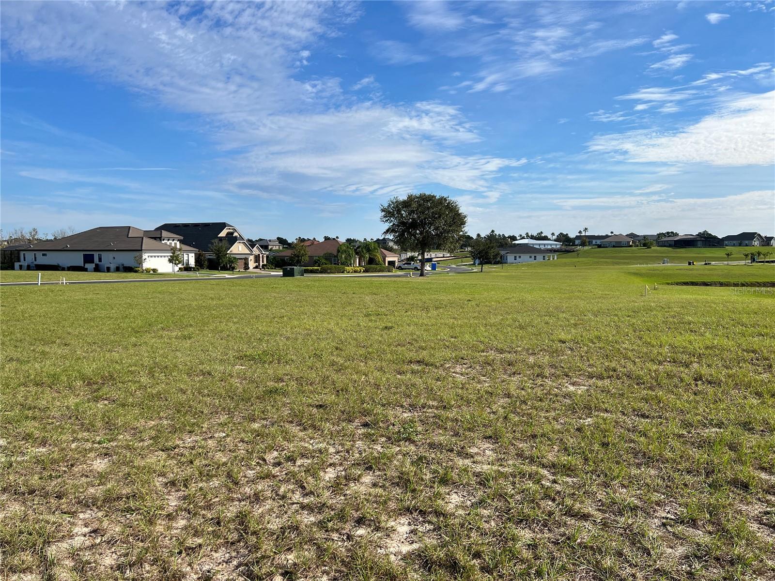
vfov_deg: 53.1
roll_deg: +0.7
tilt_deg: -3.6
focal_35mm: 26
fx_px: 582
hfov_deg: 67.3
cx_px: 388
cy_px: 290
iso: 50
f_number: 1.5
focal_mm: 5.7
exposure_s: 1/5076
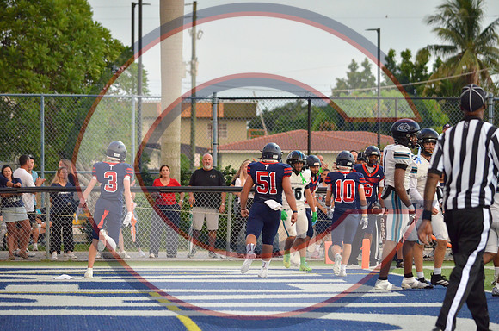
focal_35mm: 255
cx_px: 250
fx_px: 3527
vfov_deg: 5.4
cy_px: 166
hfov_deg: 8.1
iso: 2800
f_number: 5
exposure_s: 1/500
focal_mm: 170
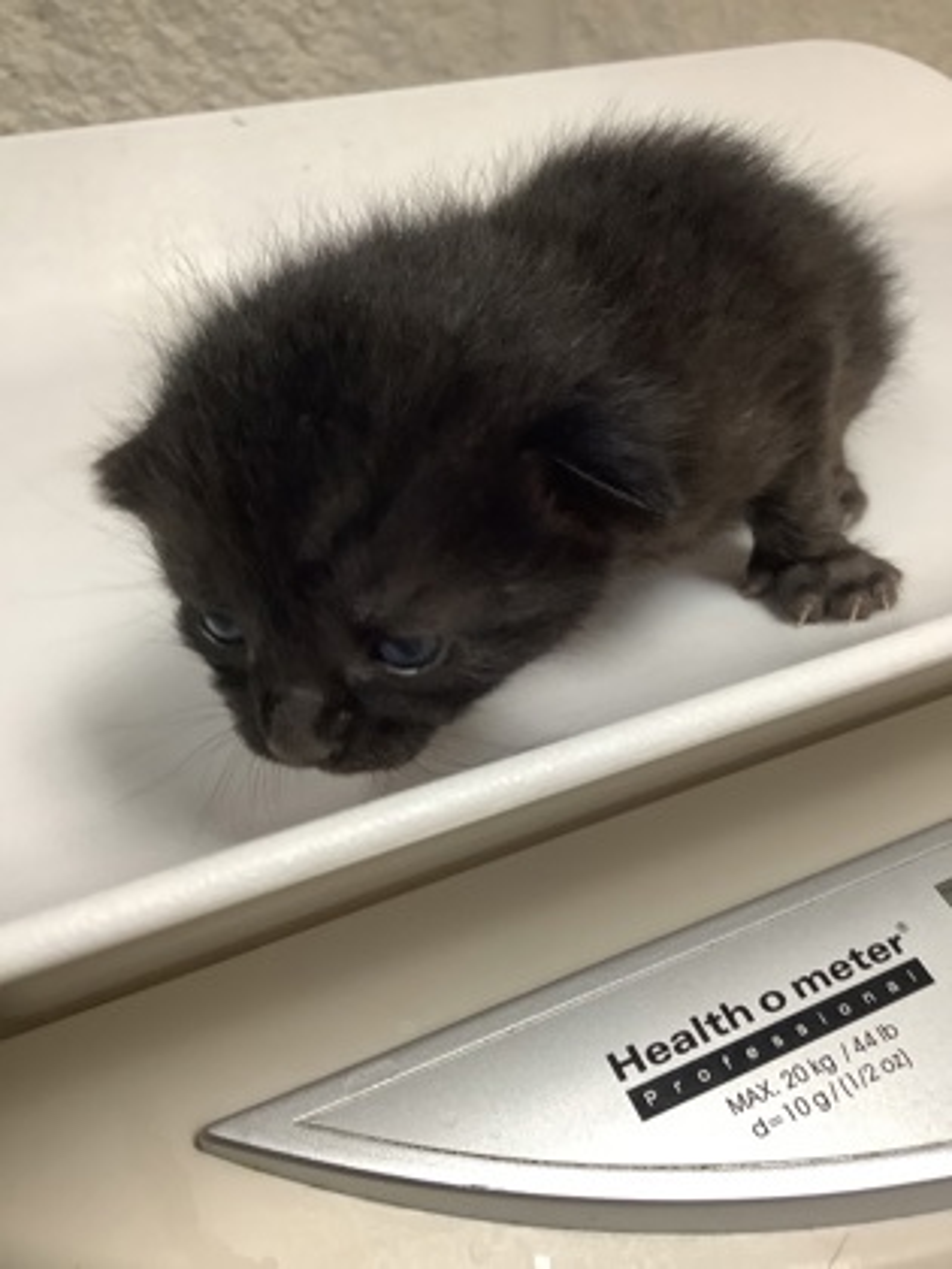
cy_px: 634
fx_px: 1137
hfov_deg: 45.4
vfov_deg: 58.4
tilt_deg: -34.1
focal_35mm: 31
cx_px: 476
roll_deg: +3.2
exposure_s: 1/50
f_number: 2.4
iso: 125
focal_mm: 3.3
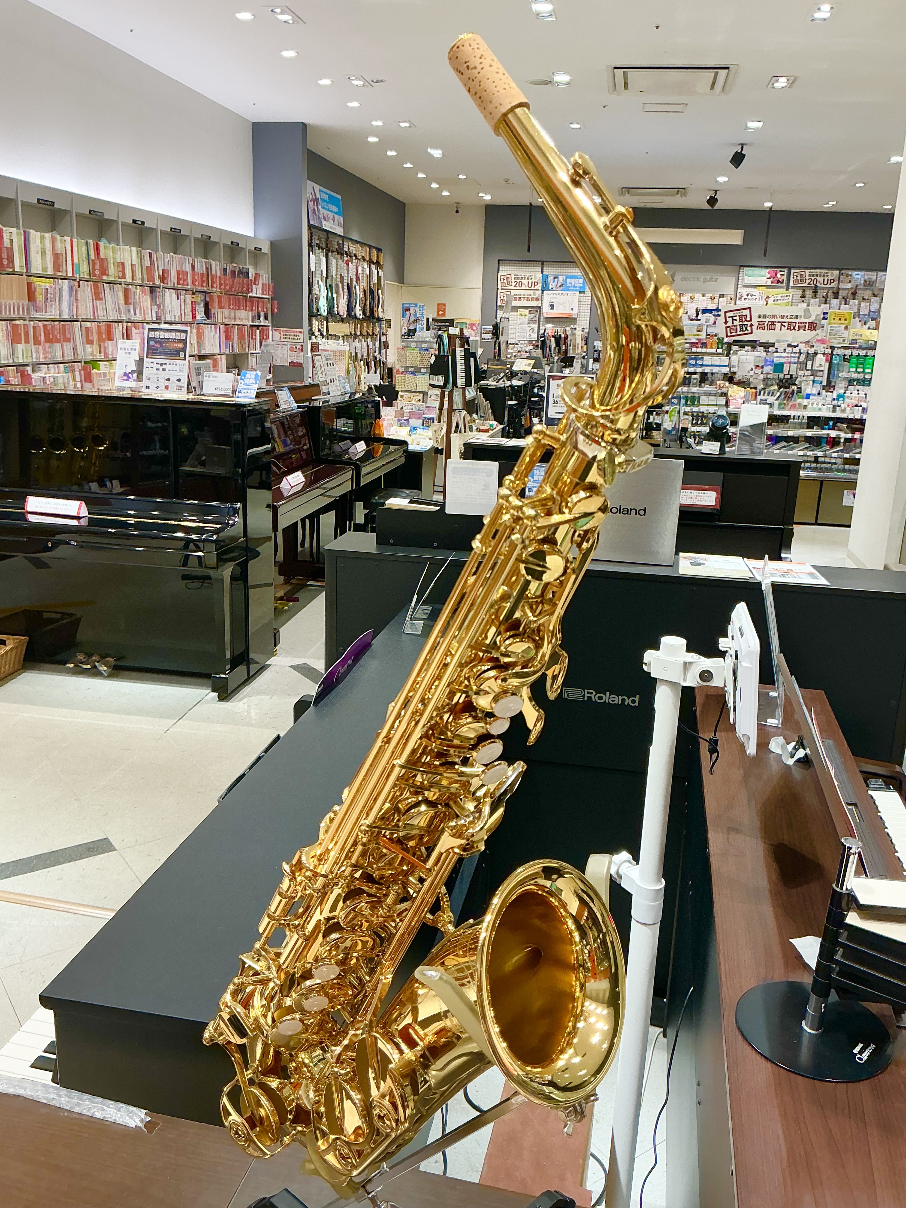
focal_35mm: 29
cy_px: 604
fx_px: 1012
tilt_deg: -15.6
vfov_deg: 61.7
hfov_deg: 48.2
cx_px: 453
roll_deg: -2.1
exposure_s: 1/60
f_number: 1.8
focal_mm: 3
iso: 40
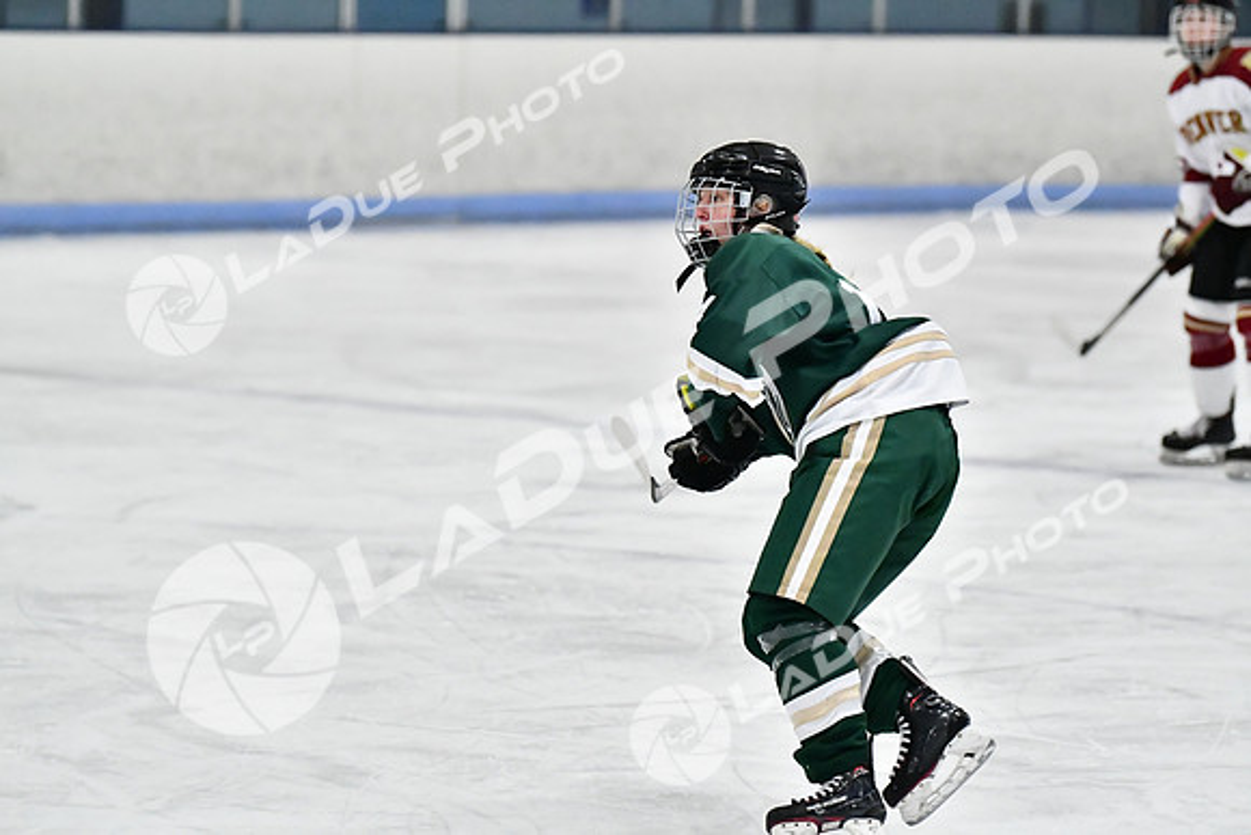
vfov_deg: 6.1
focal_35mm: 225
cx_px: 626
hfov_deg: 9.1
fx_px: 7820
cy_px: 418
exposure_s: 1/1250
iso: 8000
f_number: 2.8
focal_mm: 150
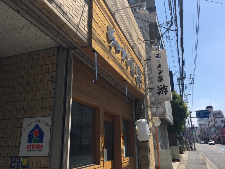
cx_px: 112
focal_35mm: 29
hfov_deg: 61.7
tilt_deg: +18.0
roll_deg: -0.6
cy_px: 84
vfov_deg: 48.2
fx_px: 188
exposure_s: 1/1883
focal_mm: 4.15
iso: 32
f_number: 2.2
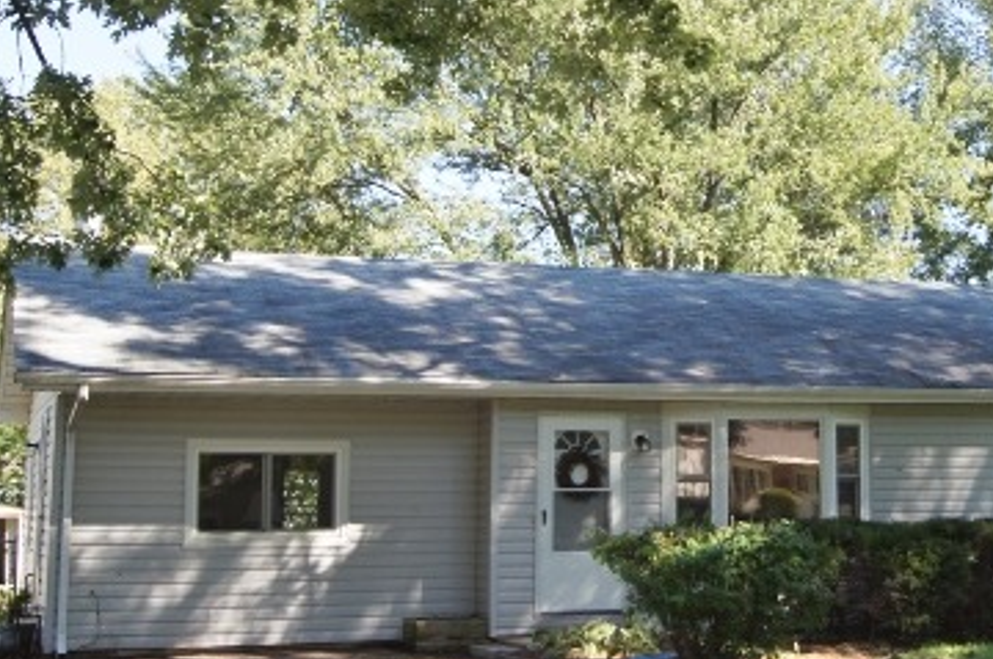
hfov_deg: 30.9
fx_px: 1763
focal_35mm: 64
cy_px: 357
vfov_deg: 21.2
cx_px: 748
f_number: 7.1
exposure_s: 1/100
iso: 100
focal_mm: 24
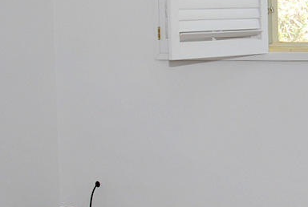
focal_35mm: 103
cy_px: 49
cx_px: 262
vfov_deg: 13.3
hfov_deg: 19.5
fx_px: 883
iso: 200
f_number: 4
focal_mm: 22
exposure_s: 1/60
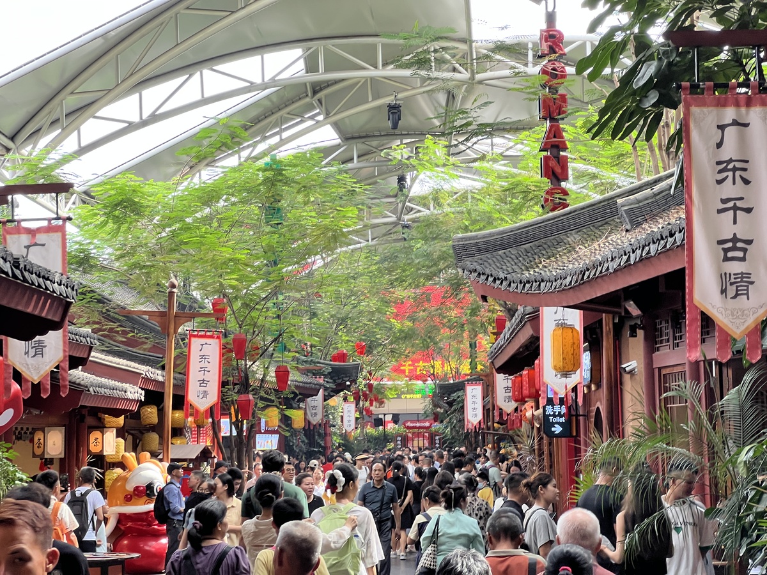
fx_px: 1706
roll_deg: +0.1
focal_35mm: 77
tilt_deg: +8.2
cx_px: 384
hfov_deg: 25.3
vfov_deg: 19.1
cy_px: 288
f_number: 2.8
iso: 100
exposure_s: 1/99
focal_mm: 9
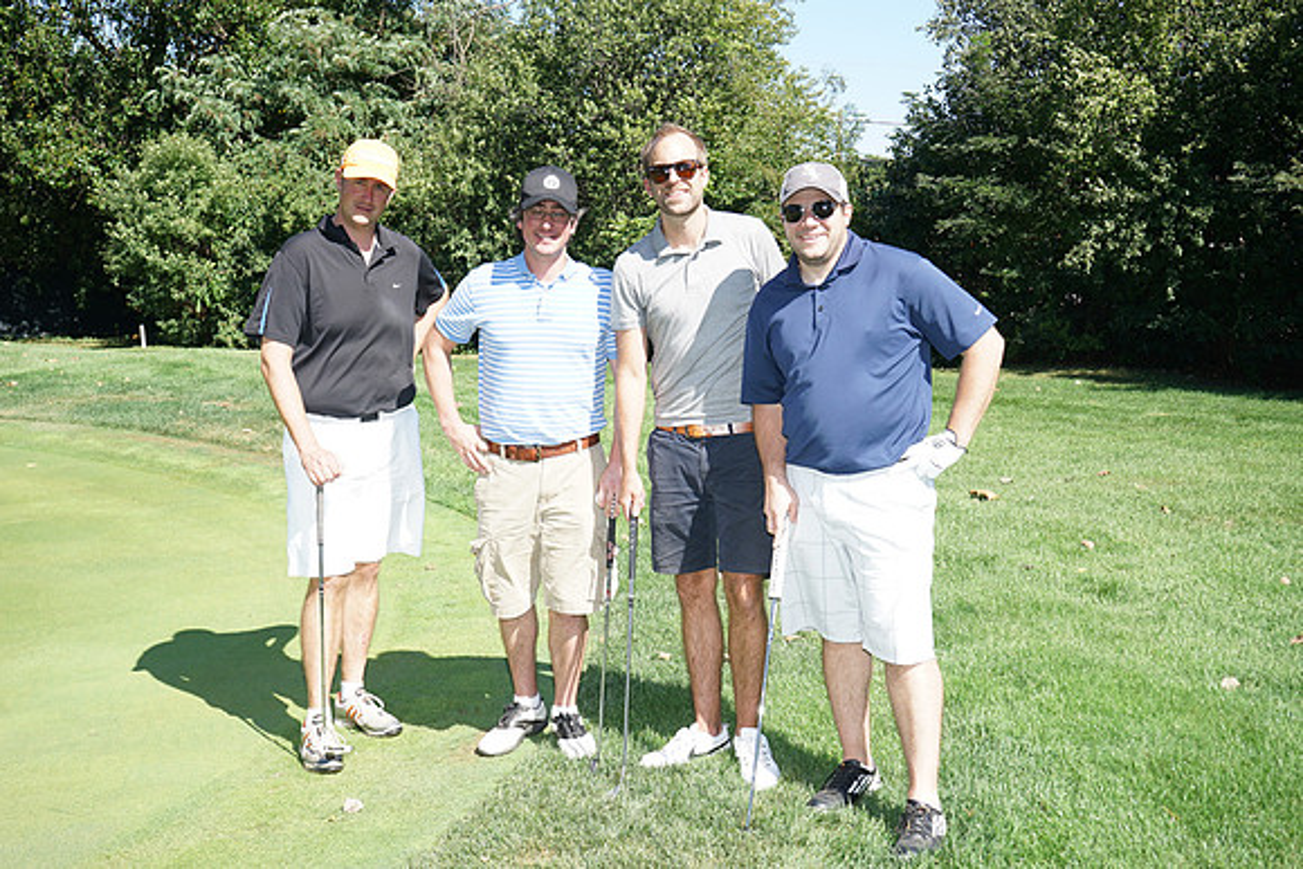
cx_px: 652
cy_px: 434
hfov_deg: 48.4
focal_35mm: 40
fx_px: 1448
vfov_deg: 33.4
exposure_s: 1/250
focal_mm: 40
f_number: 7.1
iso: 200
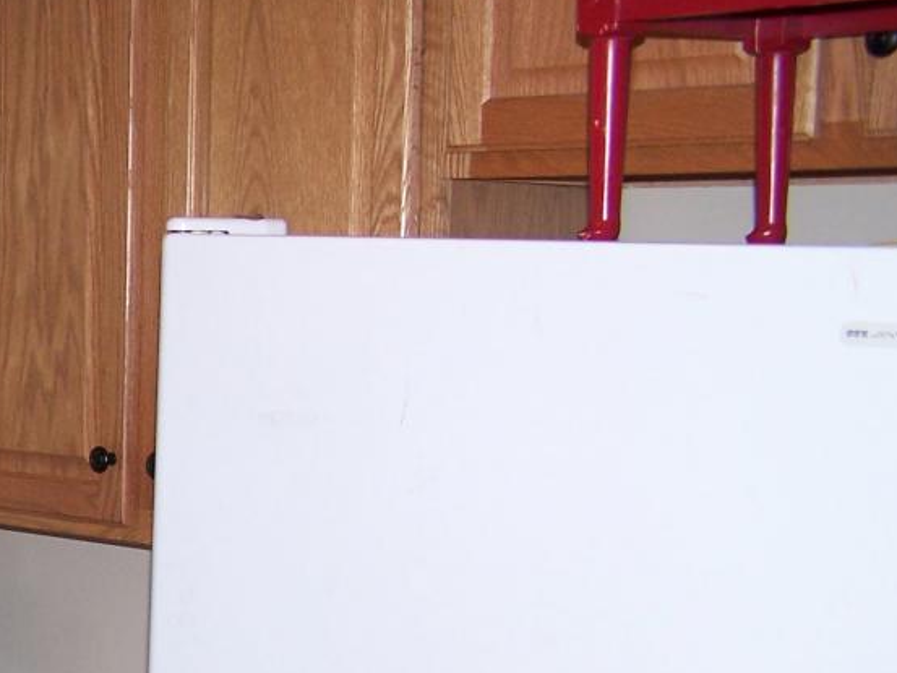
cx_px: -118
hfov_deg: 21.0
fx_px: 2281
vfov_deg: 16.6
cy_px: 602
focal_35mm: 88
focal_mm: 6.3
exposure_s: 1/60
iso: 140
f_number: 2.8
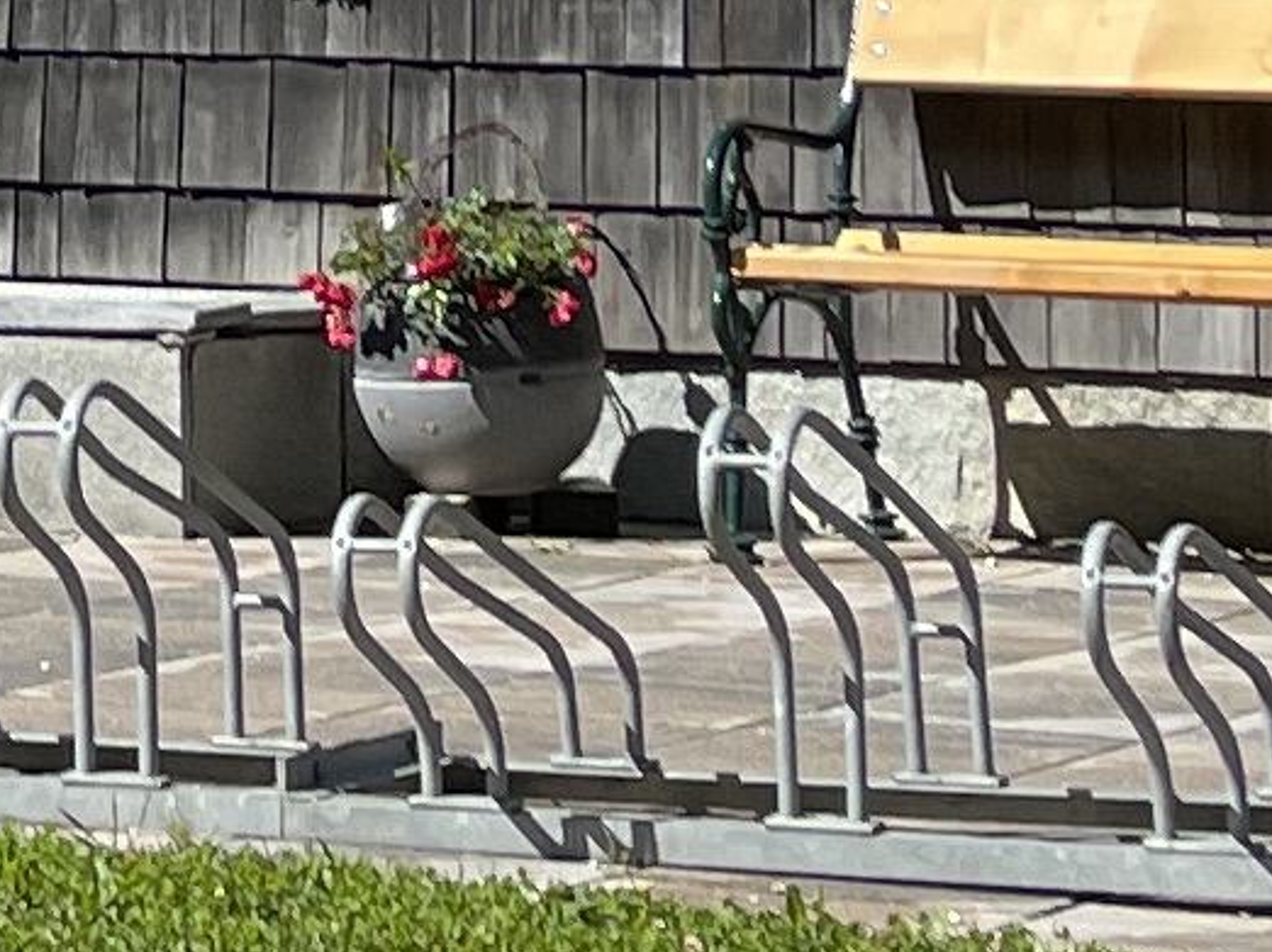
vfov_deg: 6.8
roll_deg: -0.1
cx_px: -541
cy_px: -1743
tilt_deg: +12.6
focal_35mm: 201
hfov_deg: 9.6
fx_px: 7383
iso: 32
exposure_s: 1/2545
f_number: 1.6
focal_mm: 5.1
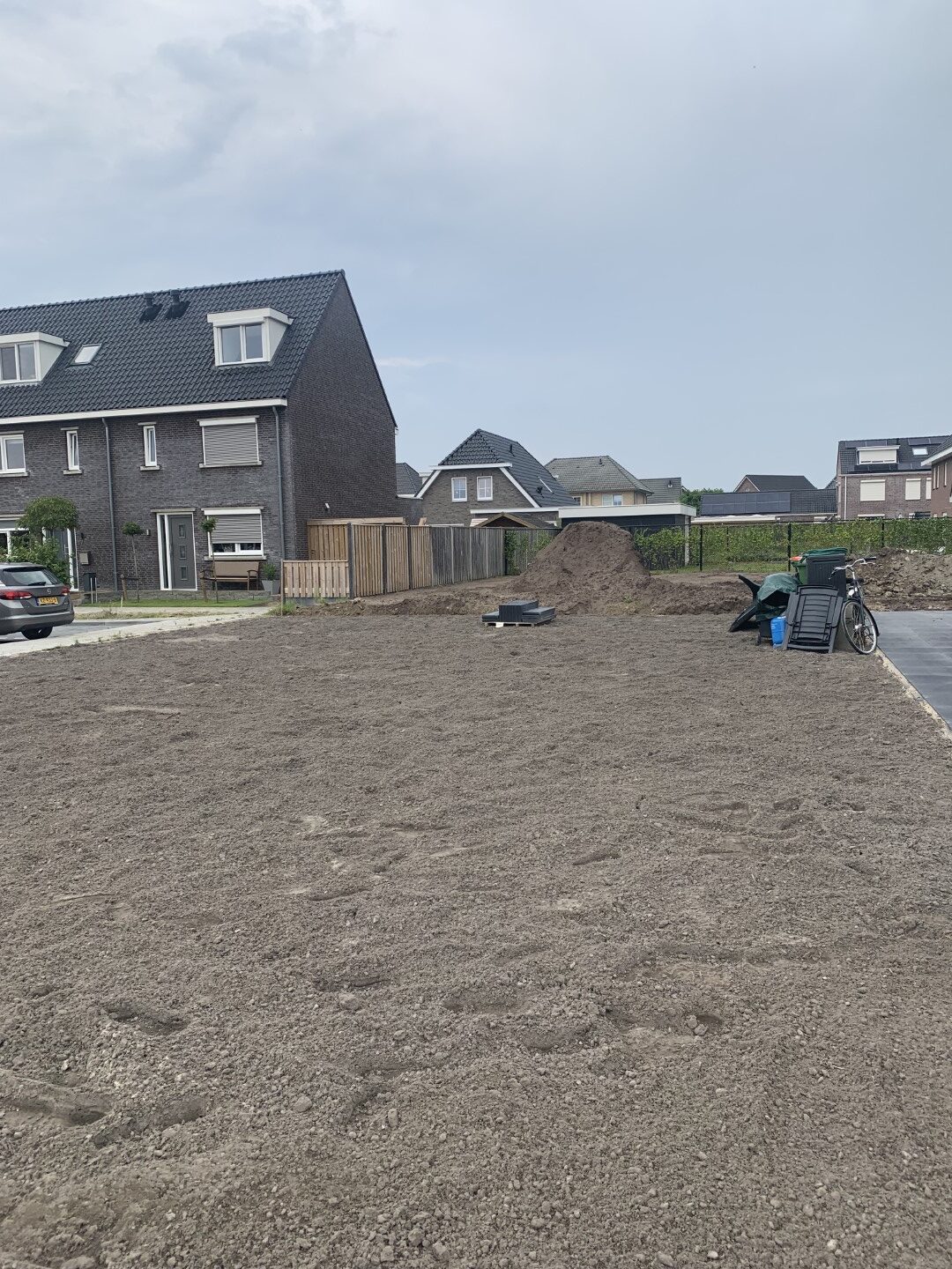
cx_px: 476
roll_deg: +1.0
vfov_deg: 67.3
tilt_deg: -4.9
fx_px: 953
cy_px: 634
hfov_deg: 53.1
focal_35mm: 26
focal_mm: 4.25
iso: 25
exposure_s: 1/1536
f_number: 1.8
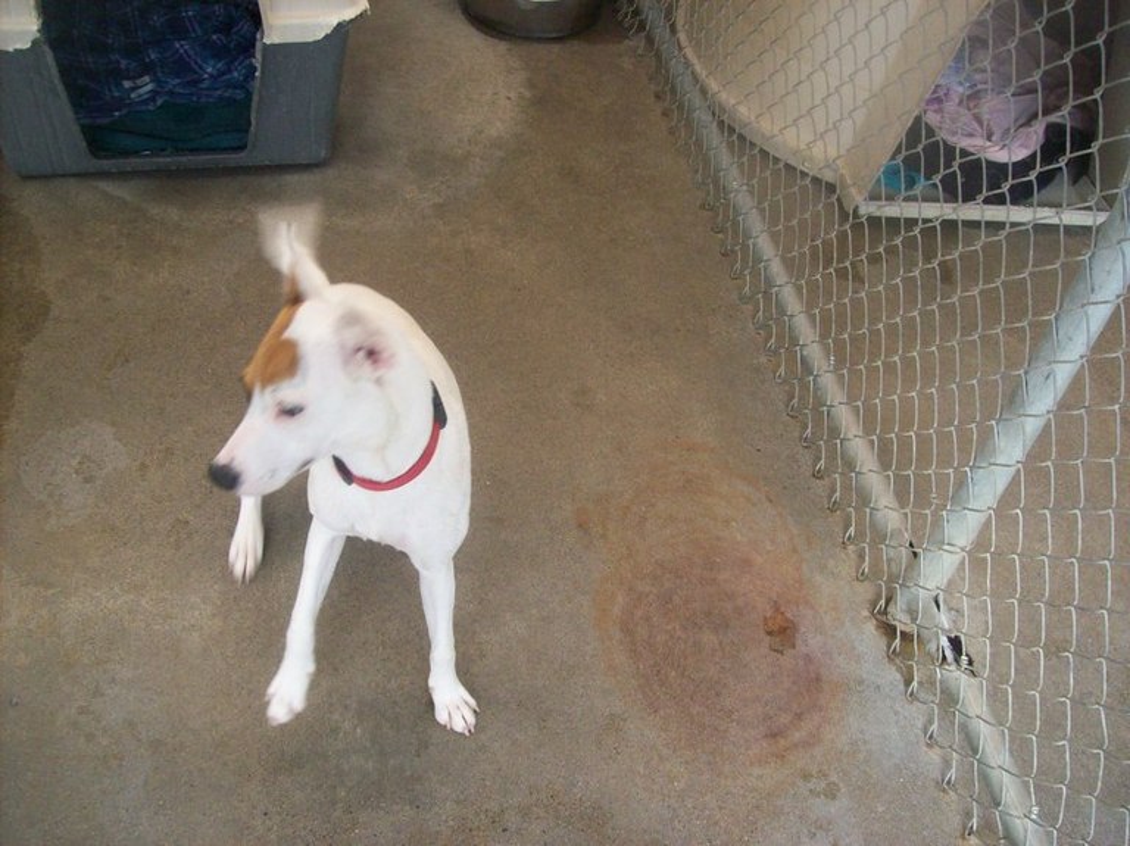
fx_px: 1174
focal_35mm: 36
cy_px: 423
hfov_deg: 51.4
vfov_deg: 39.6
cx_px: 565
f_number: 2.7
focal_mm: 6
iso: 200
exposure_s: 1/81.8
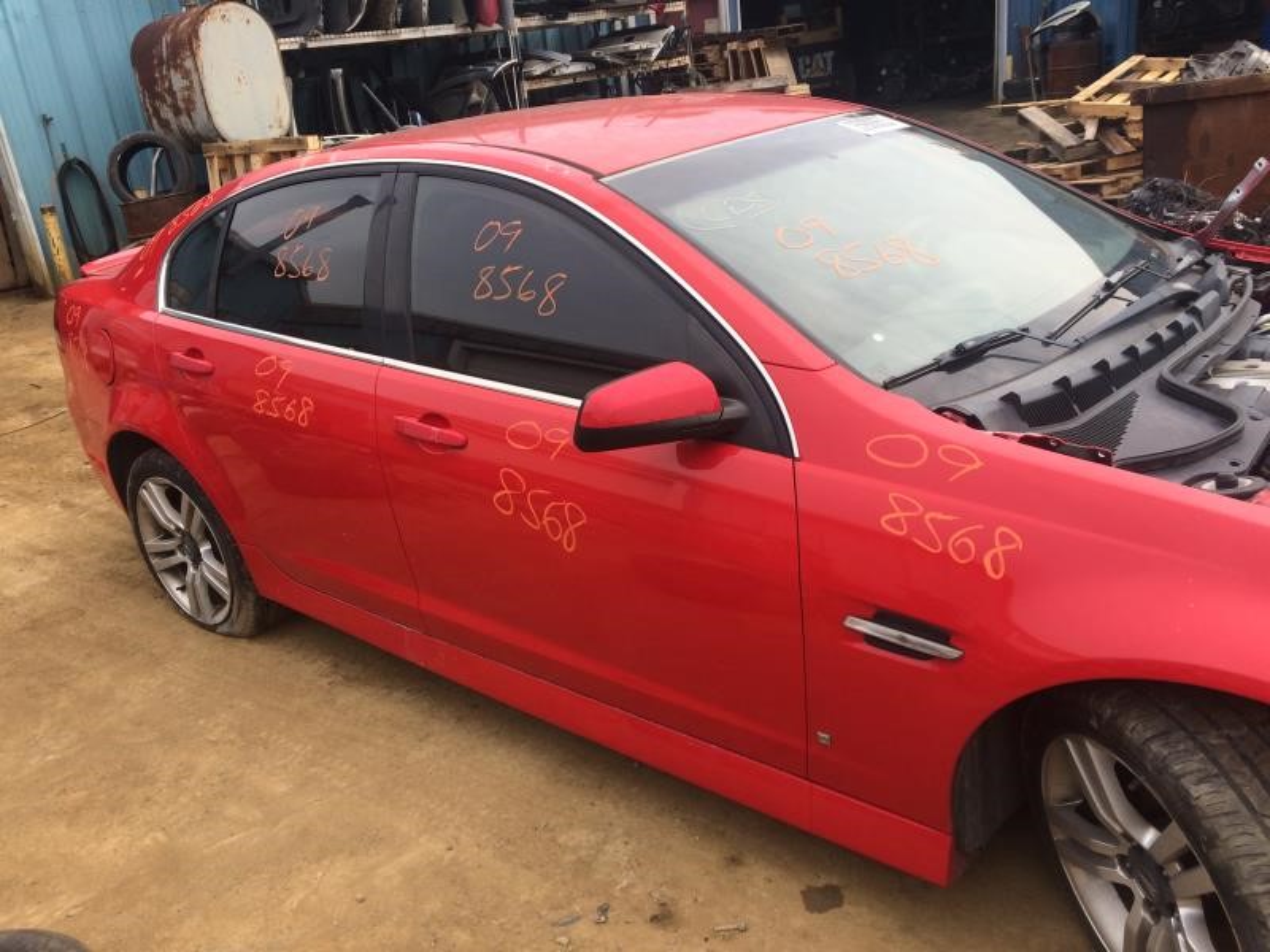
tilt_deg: -19.2
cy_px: 476
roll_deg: +7.1
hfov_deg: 61.7
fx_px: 1064
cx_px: 635
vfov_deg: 48.2
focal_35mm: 29
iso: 32
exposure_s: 1/672
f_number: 2.2
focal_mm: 4.15
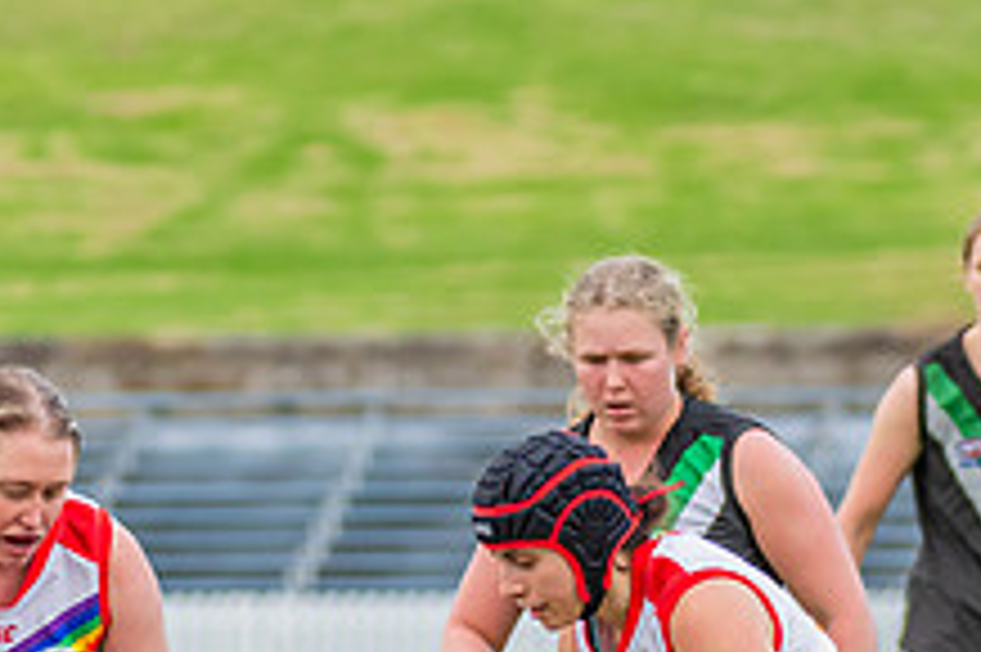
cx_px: 199
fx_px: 18652
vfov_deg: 2.0
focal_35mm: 685
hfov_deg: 3.0
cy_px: 964
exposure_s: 1/1000
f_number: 5
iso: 800
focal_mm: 180
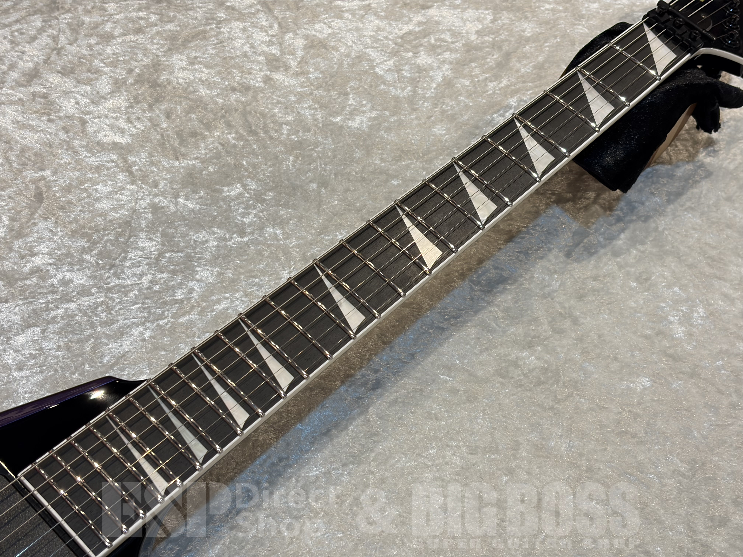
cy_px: 278
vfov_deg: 28.0
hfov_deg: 36.8
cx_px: 372
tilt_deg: -52.2
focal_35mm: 52
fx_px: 1116
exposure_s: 1/60
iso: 80
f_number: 1.6
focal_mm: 5.96
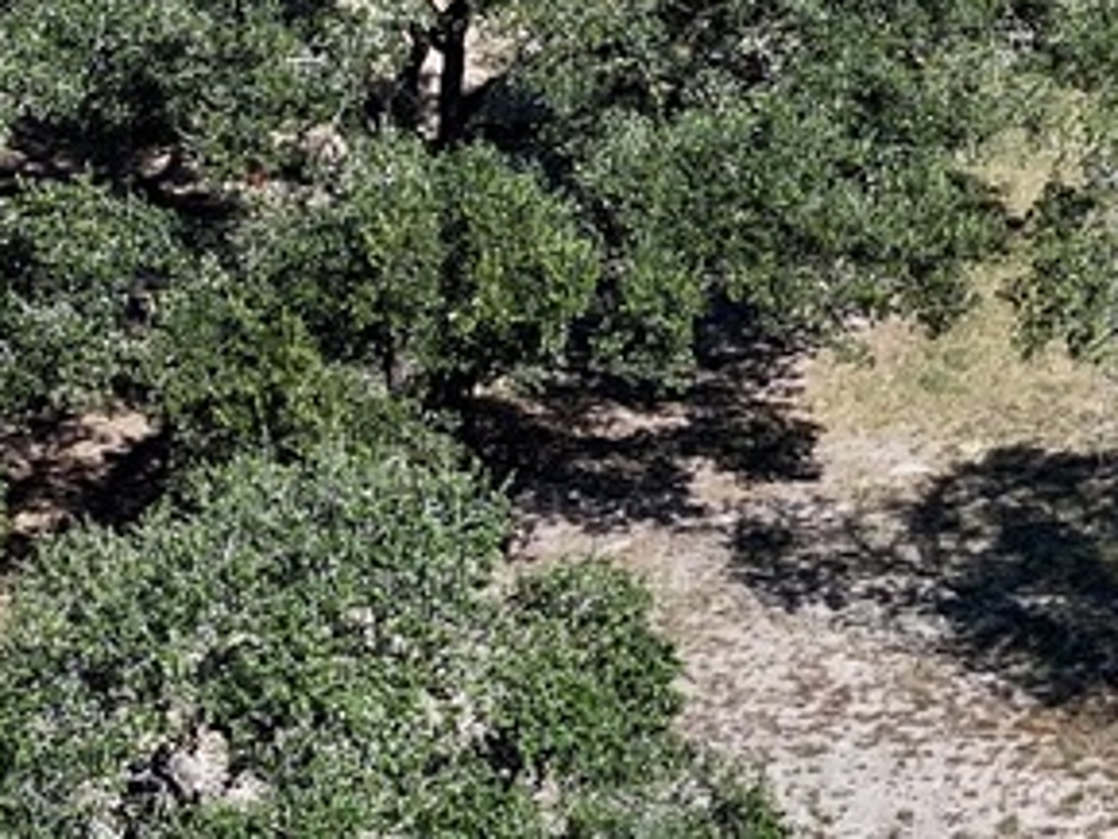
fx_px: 11276
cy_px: -97
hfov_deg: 5.6
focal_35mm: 349
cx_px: 1629
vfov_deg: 4.3
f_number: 2.8
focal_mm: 19.35
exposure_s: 1/1000
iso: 110
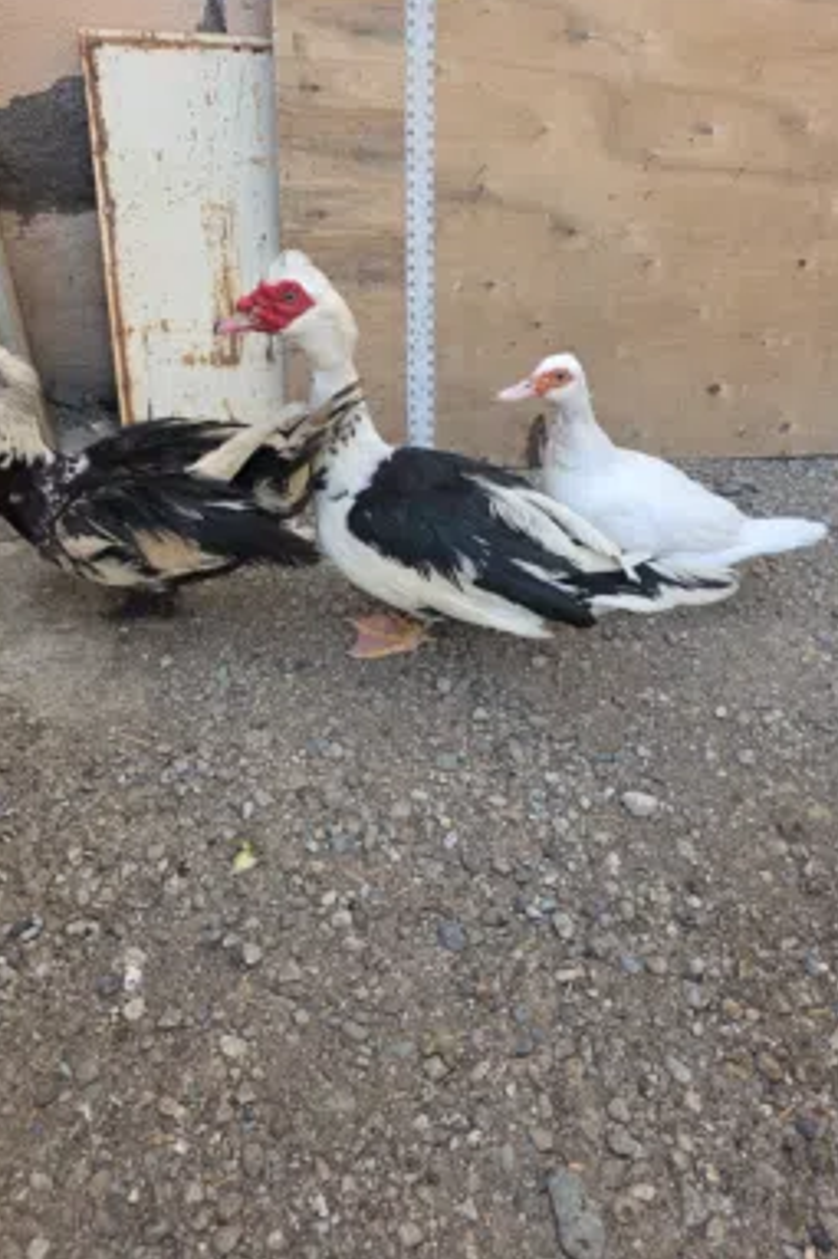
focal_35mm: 25
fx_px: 874
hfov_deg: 51.2
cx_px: 404
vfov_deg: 71.5
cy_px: 608
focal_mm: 6.3
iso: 64
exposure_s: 1/180
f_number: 1.7
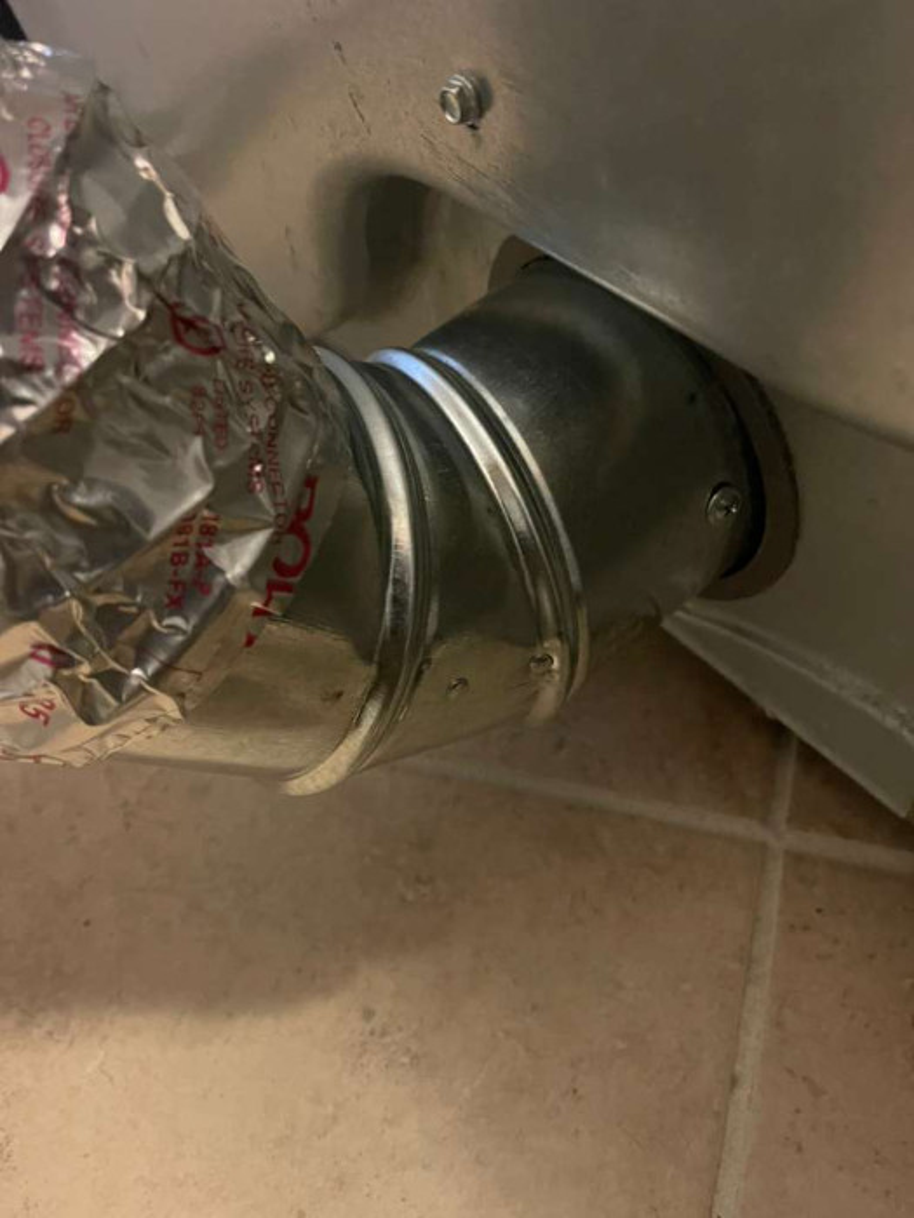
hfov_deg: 25.7
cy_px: 609
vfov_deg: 33.8
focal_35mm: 57
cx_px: 457
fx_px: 2007
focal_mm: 6.6
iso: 20
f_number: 2.8
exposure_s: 1/23
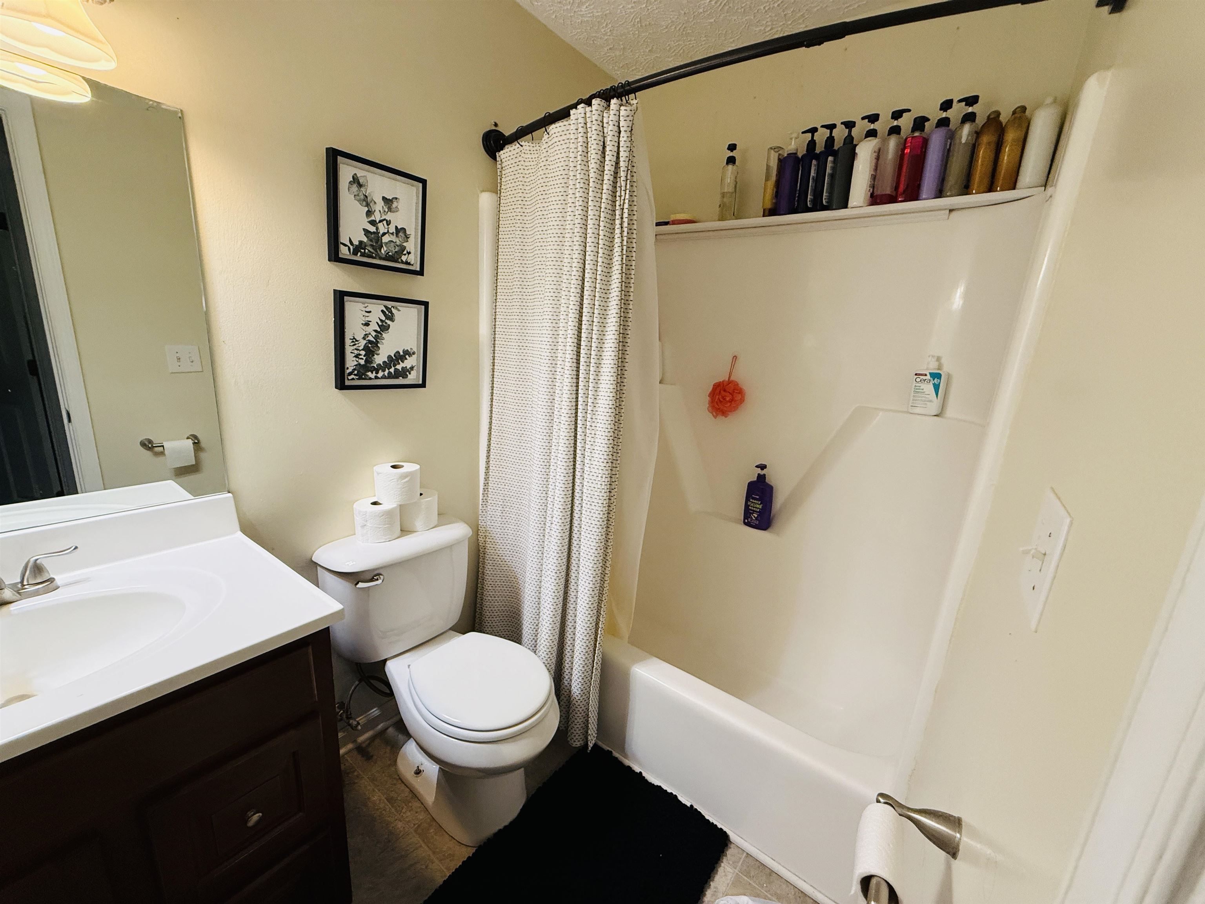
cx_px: 602
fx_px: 487
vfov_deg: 85.7
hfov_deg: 102.1
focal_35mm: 14
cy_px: 452
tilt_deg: -13.0
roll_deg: -2.8
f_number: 2.2
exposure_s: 1/120
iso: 320
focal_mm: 2.22
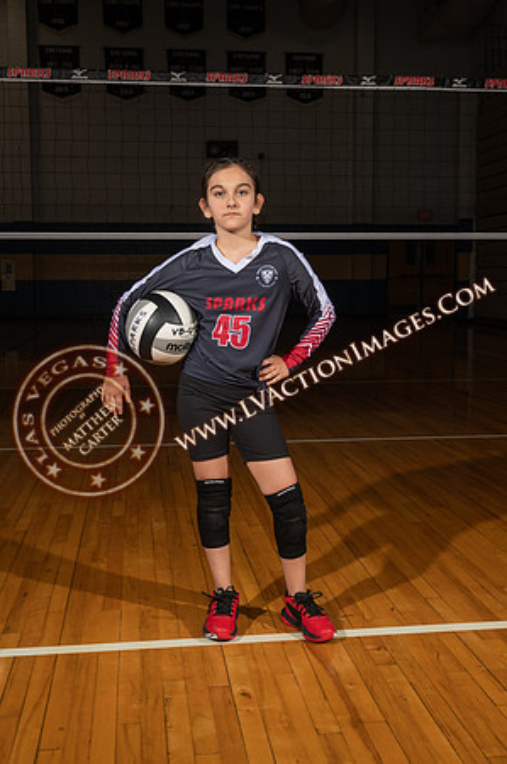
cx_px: 254
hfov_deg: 31.8
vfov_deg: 46.4
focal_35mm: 42
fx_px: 889
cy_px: 382
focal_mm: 42
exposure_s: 1/160
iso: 160
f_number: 8
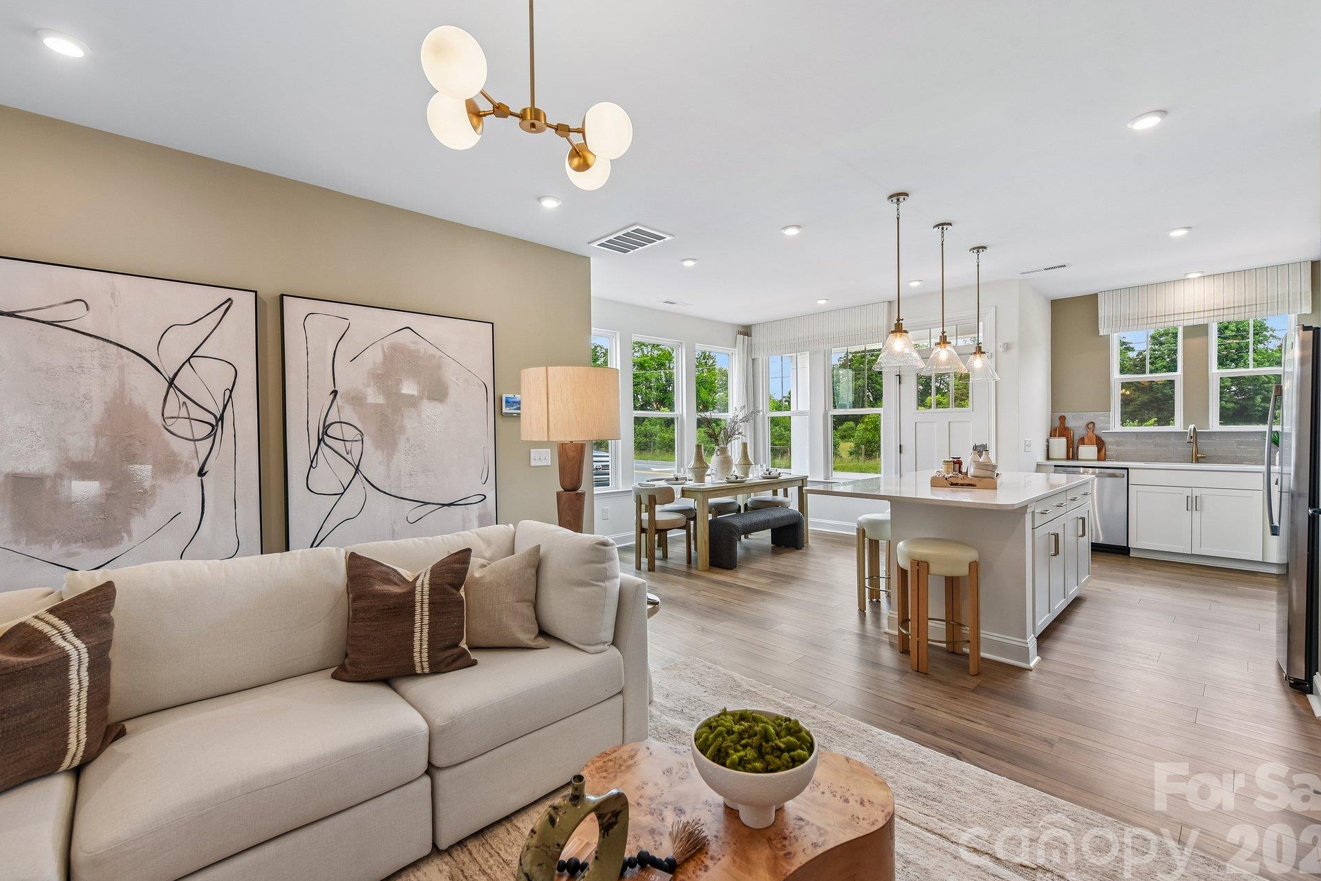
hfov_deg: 100.4
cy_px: 426
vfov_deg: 77.3
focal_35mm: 15
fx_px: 550
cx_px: 667
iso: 200
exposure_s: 1/40
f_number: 8
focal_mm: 14
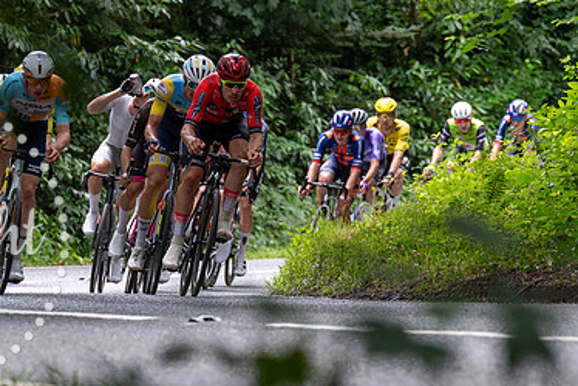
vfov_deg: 2.6
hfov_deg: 4.0
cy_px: 106
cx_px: 206
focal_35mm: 521
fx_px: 8371
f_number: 4.5
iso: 2000
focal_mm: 185
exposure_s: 1/1000
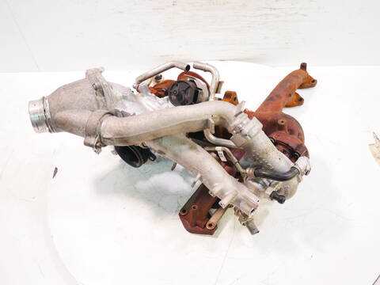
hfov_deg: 60.0
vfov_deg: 46.8
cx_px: 190
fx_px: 329
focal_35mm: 30
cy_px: 142
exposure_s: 1/60
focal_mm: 15
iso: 1000
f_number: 3.8
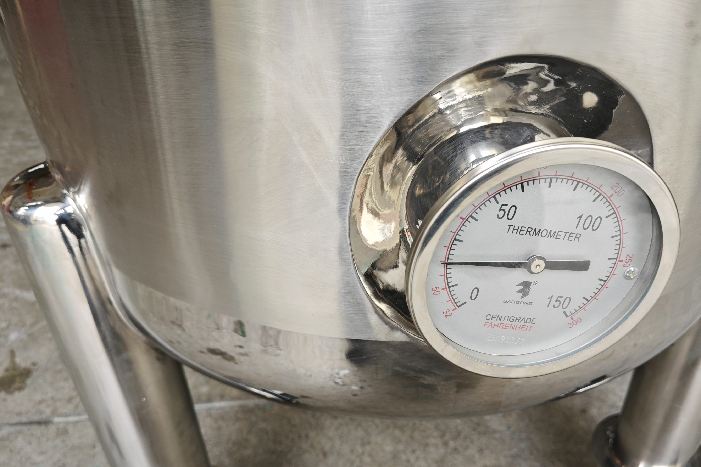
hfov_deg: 63.5
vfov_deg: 44.4
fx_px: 565
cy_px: 307
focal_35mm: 29
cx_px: 390
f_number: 1.8
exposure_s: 1/100
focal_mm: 5.43
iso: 80
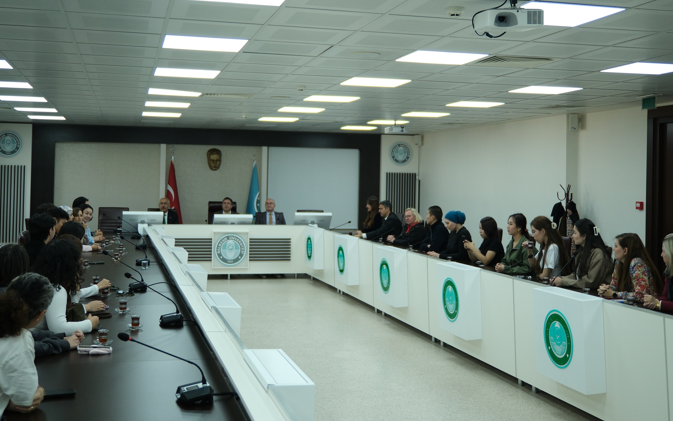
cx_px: 342
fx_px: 770
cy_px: 171
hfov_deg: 47.2
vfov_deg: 30.5
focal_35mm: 42
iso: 1000
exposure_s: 1/420
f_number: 5.6
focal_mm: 24.7
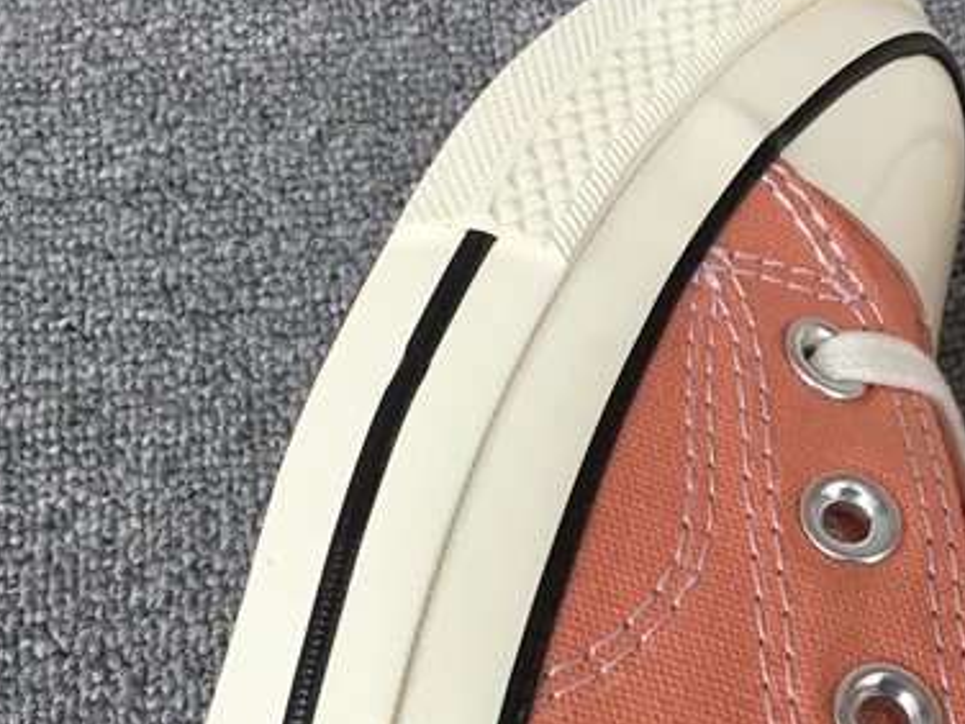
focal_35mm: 66
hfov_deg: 29.2
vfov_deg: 22.3
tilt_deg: -57.4
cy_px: 375
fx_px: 1840
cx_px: 657
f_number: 2.4
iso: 25
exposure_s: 1/364
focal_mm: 3.3
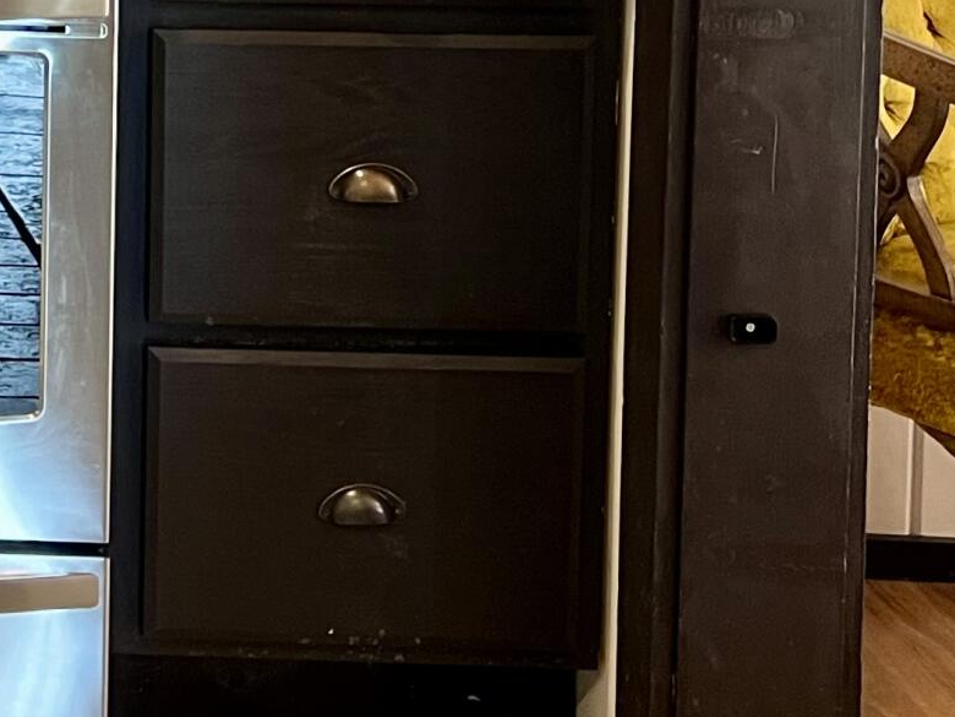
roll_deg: -0.2
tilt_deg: -4.1
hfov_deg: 17.7
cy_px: -349
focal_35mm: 100
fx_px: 2759
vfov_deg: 13.9
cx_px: -453
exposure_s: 1/60
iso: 250
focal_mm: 5.7
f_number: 1.5
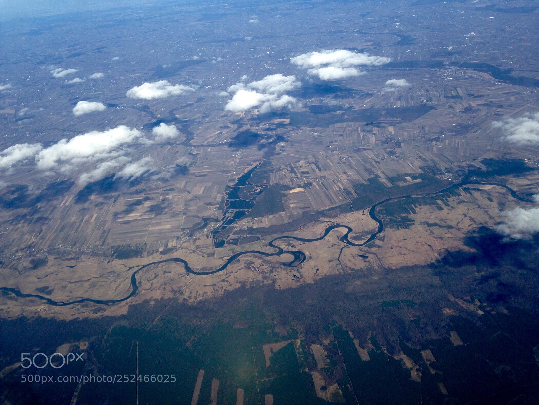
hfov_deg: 55.4
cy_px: 202
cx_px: 270
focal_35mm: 33
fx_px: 514
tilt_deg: -26.1
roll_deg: +7.5
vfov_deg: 42.9
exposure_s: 1/1869
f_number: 2.4
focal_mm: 4.12
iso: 50
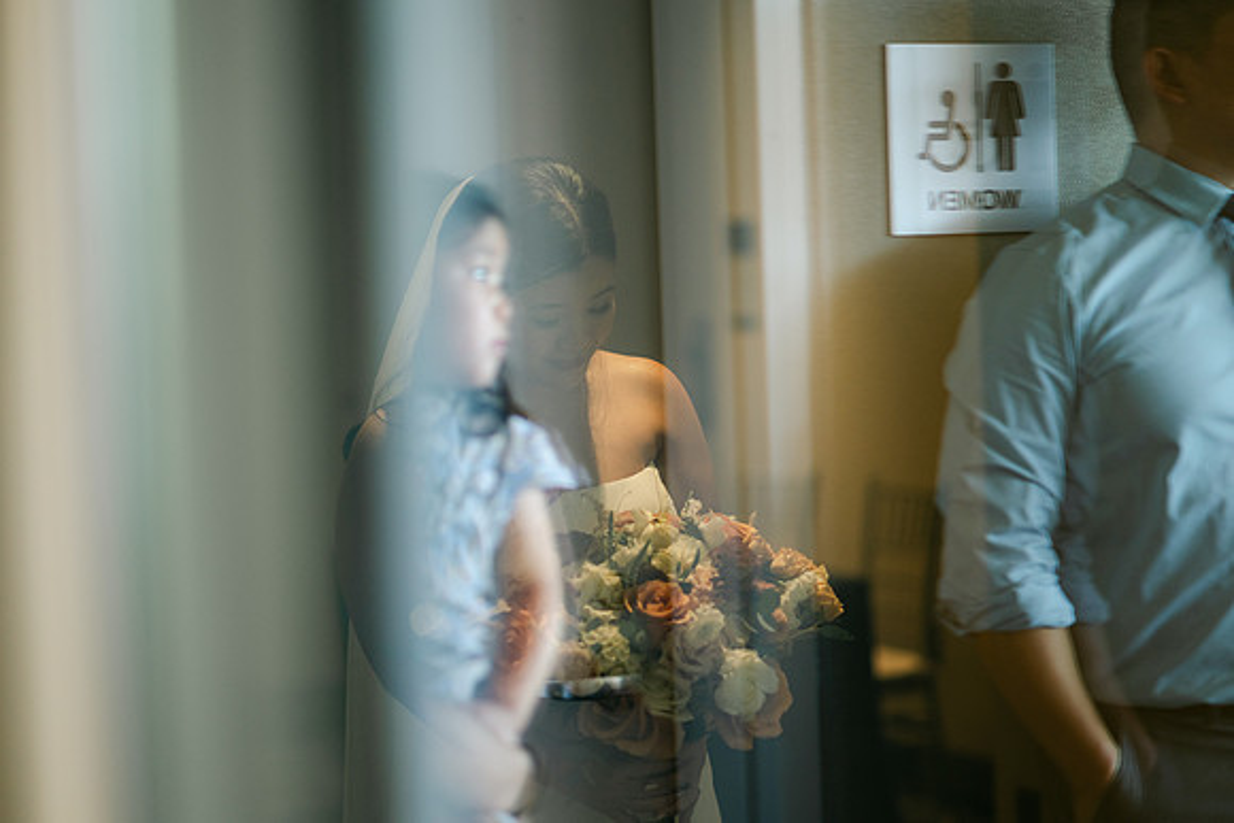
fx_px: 2914
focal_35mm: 85
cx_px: 617
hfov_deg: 23.9
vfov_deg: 16.1
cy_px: 412
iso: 640
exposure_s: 1/250
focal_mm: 85
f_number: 1.8
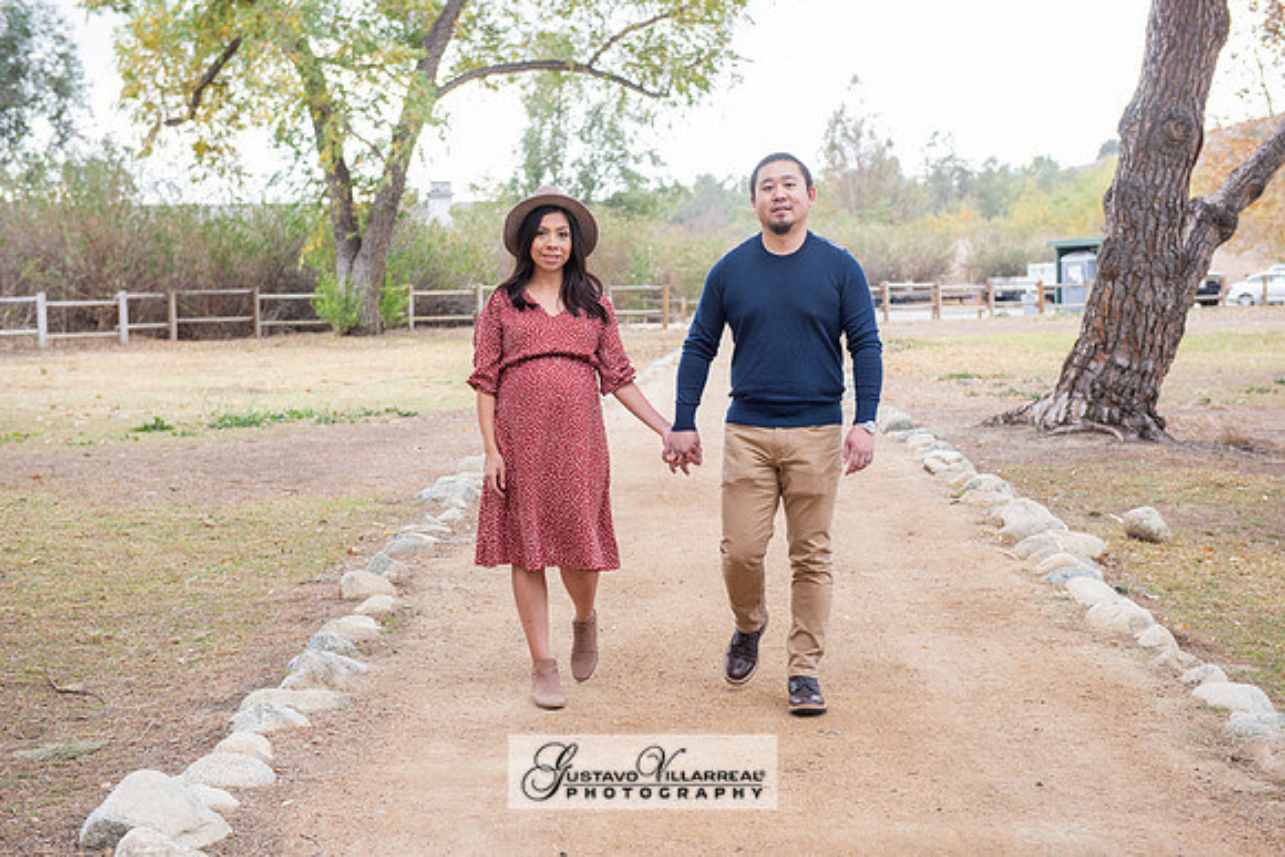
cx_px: 642
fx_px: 2071
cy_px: 428
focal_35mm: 58
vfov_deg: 23.4
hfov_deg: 34.5
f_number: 5
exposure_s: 1/125
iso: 500
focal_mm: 58
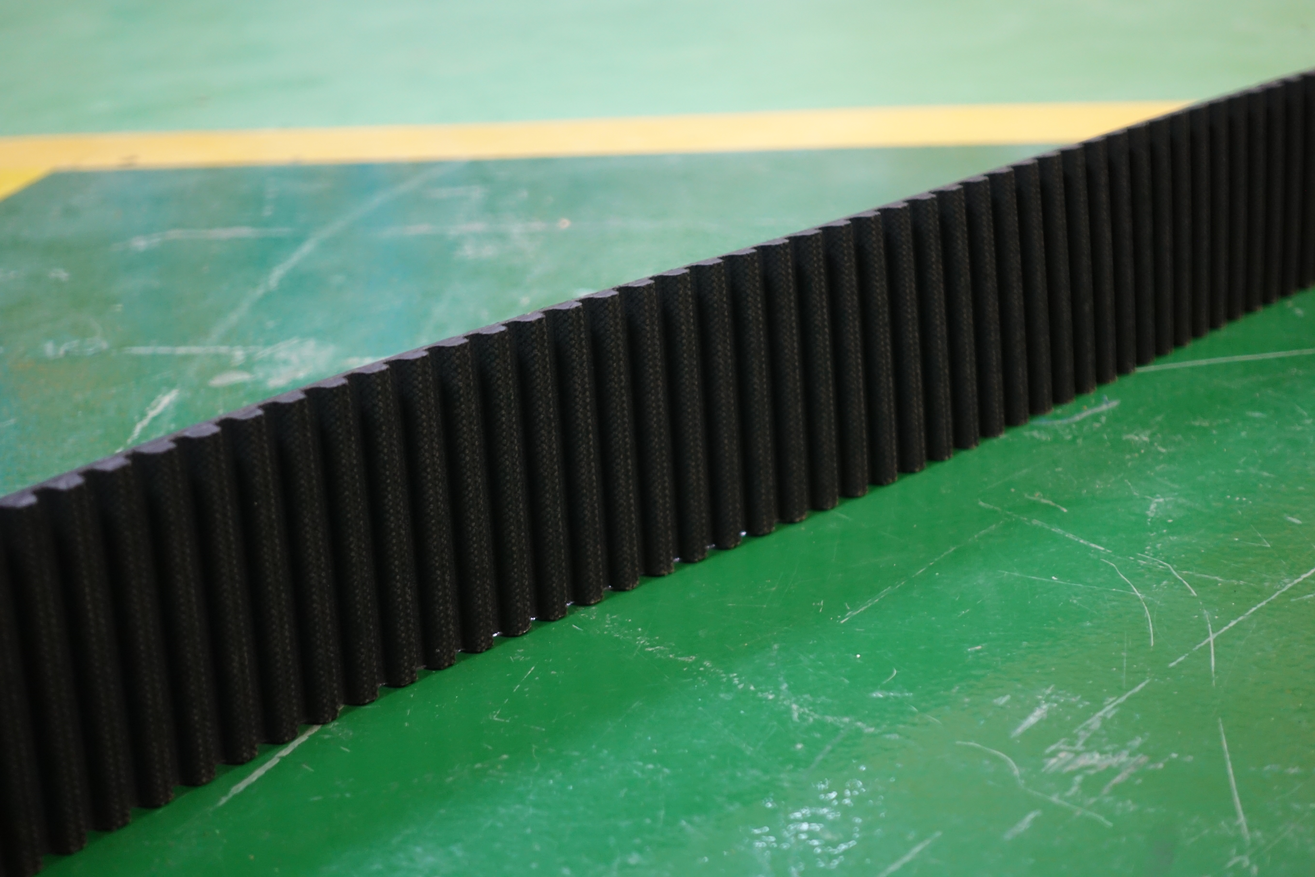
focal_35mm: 70
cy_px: 438
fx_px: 2557
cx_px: 658
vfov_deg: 19.5
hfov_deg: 28.8
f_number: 2.8
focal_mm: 25.7
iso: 800
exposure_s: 1/13
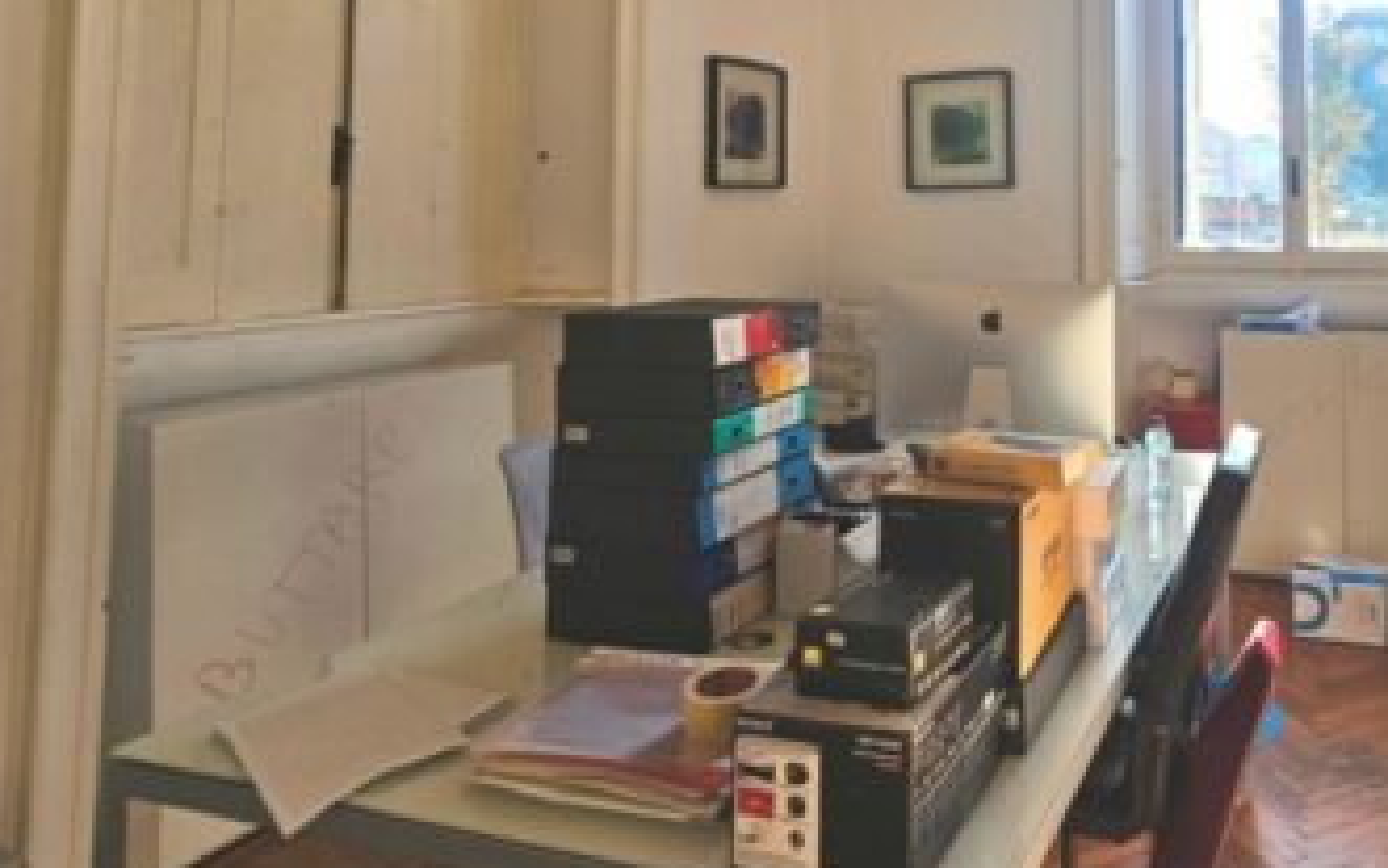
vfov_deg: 46.3
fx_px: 946
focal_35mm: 25
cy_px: 155
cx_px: 1023
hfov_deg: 68.3
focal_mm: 2.2
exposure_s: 1/298
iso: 50
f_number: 2.2
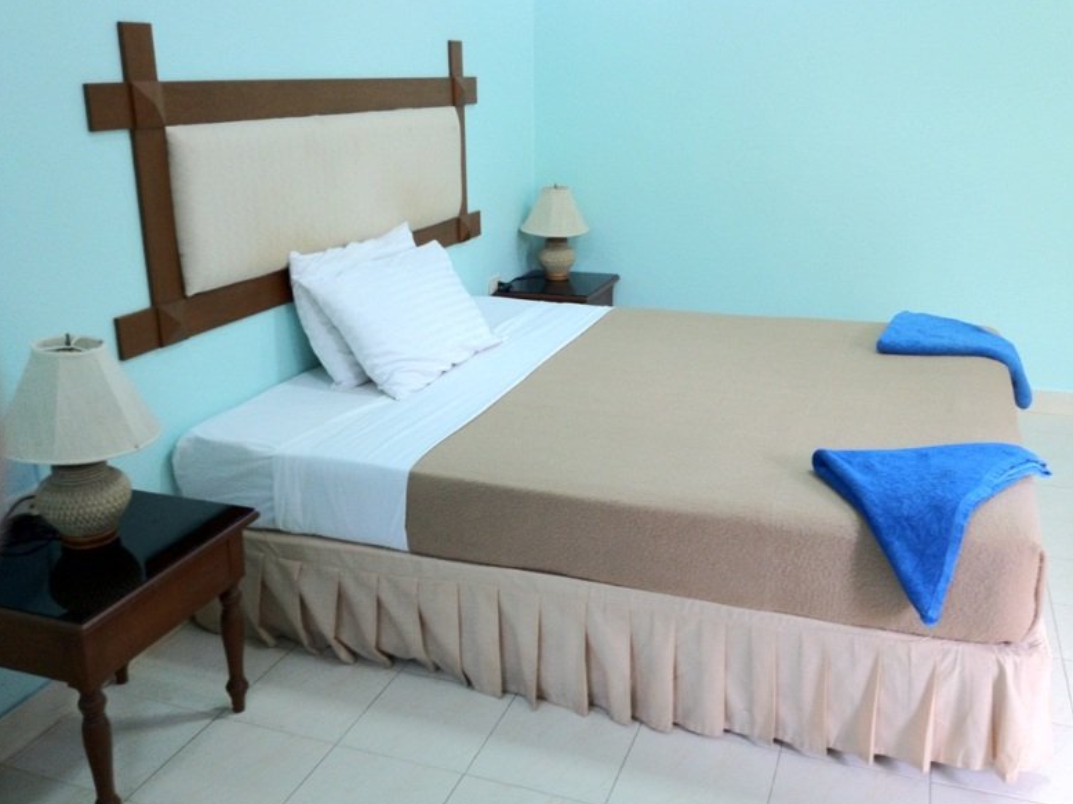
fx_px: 1116
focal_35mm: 36
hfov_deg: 51.4
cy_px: 410
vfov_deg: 39.6
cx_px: 545
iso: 100
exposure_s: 1/20
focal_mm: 4.28
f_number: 2.4
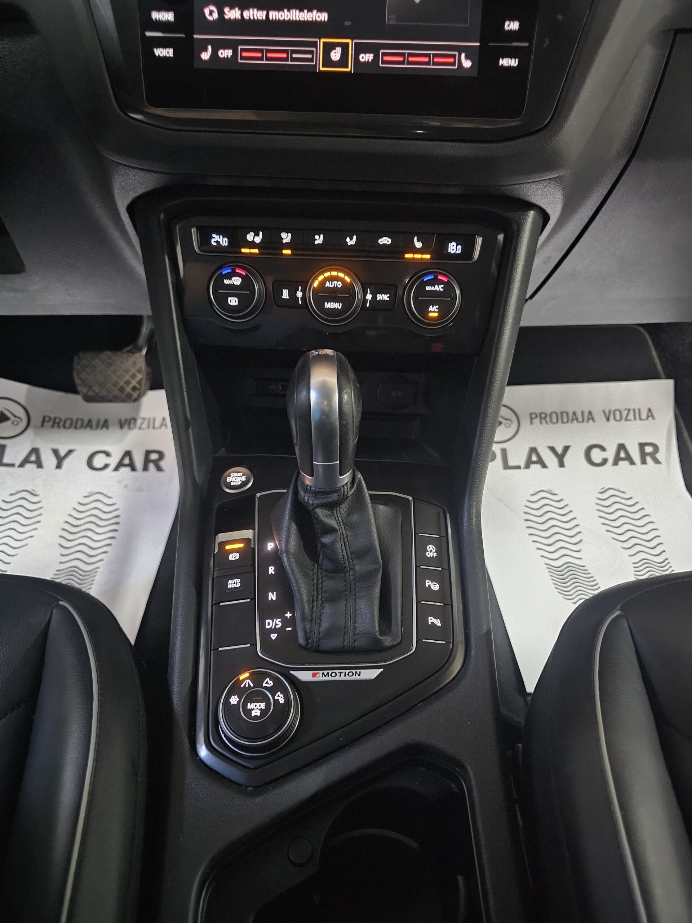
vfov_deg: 73.9
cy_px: 462
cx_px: 346
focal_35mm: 23
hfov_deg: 58.9
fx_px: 613
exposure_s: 1/16.7
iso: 1600
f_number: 1.7
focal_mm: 6.3
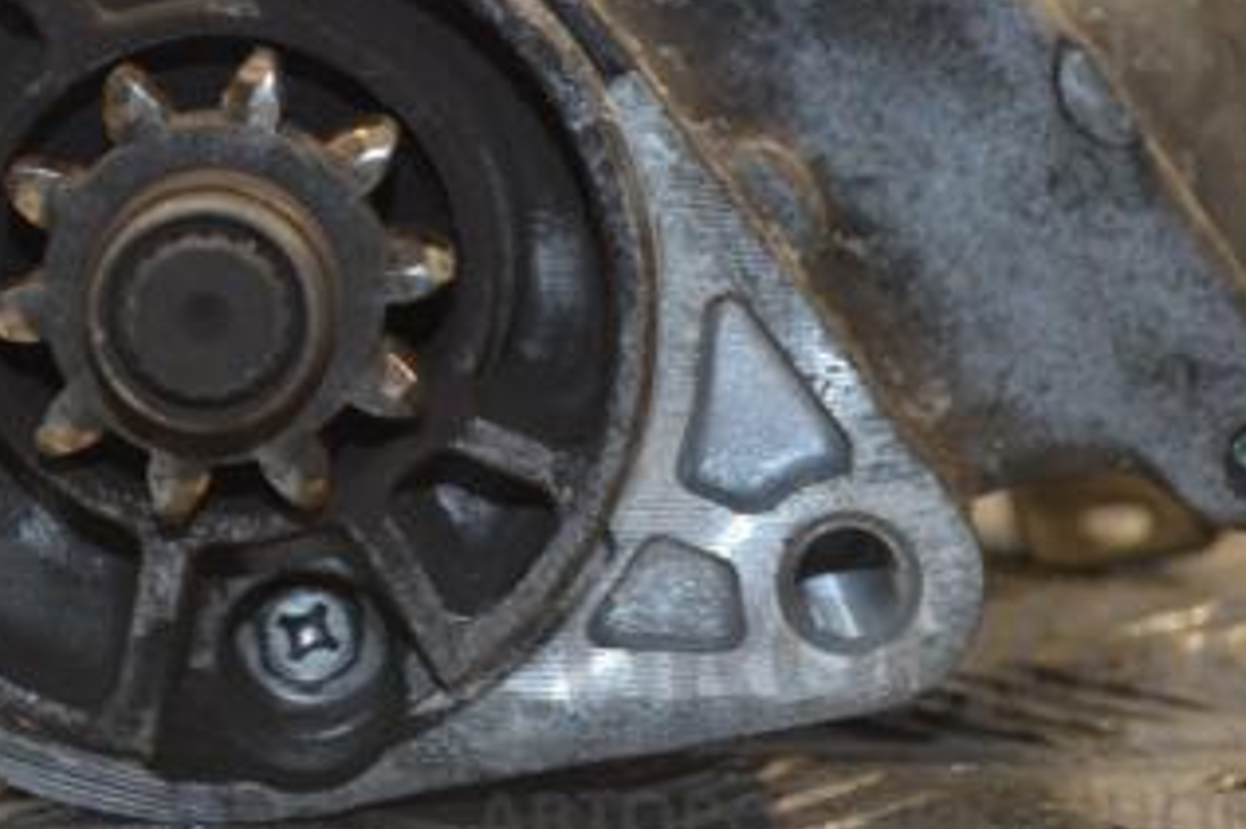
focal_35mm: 125
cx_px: 401
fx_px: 4324
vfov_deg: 10.9
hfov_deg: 16.4
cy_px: 134
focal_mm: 44
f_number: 5.3
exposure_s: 1/60
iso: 400
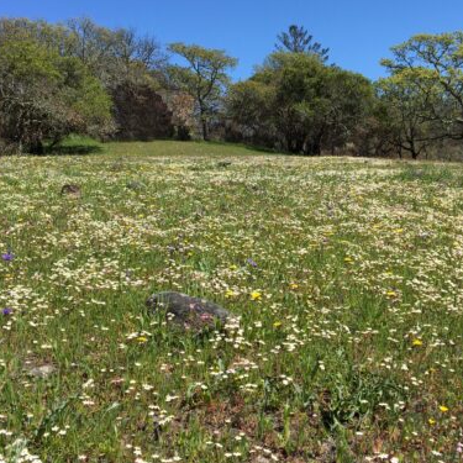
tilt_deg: +0.7
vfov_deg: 40.9
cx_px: 259
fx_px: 620
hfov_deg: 40.9
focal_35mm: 41
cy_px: 216
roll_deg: +2.6
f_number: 2.2
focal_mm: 4.15
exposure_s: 1/1538
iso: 25
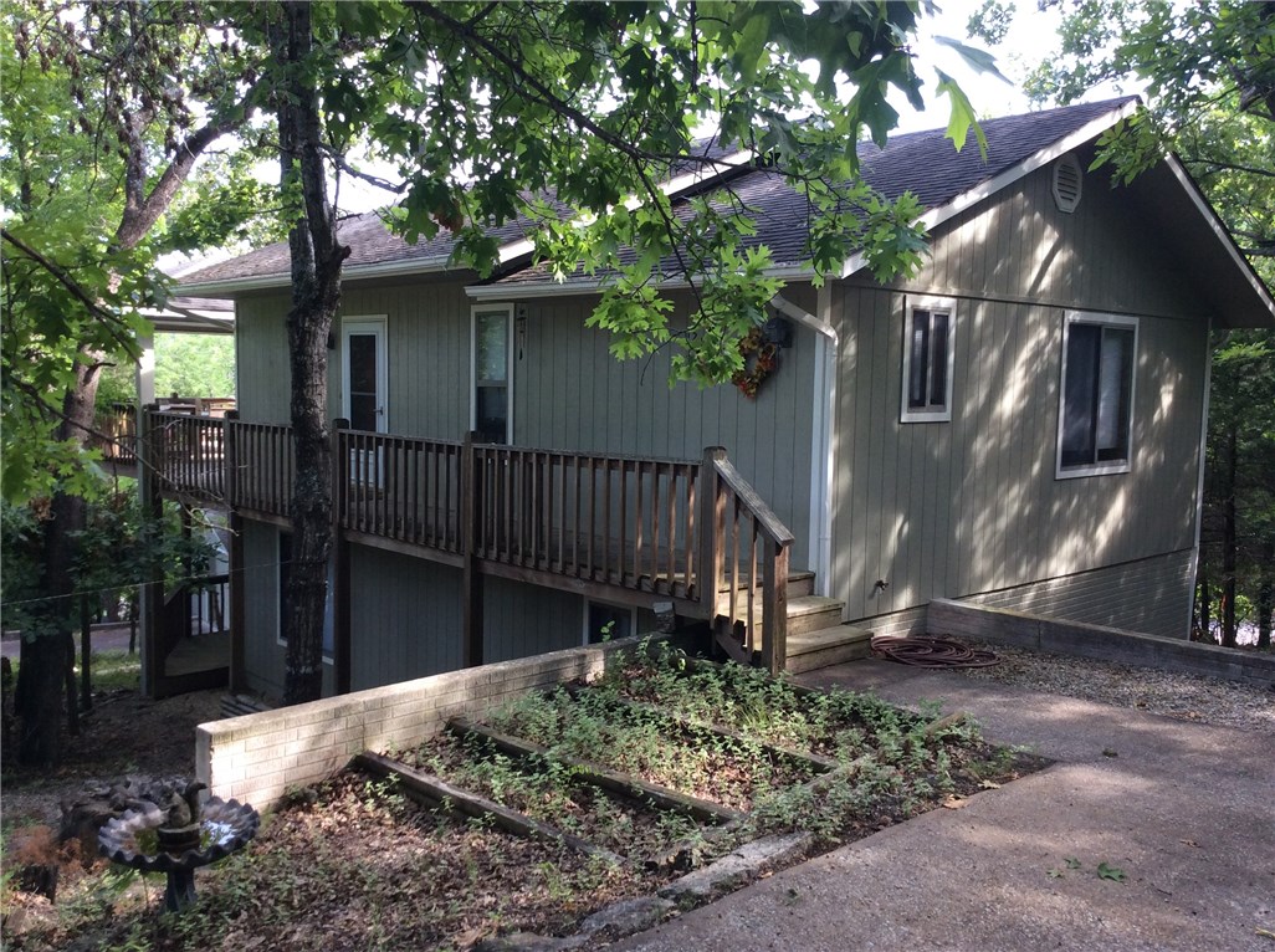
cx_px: 638
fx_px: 1177
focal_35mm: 32
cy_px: 476
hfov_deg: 56.9
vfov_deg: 44.0
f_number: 2.4
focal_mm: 3.3
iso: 40
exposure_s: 1/120
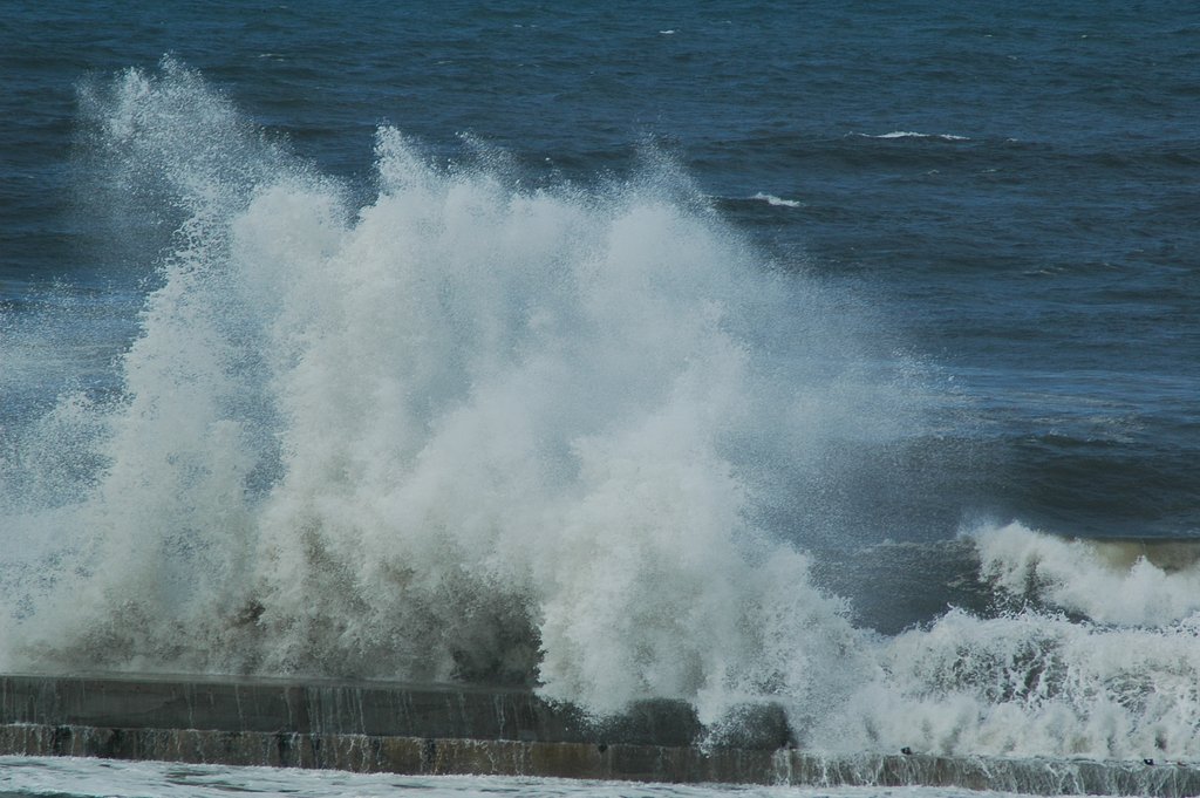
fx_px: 14988
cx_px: 600
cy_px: 399
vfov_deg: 3.1
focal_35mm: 450
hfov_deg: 4.6
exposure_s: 1/500
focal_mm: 300
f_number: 10
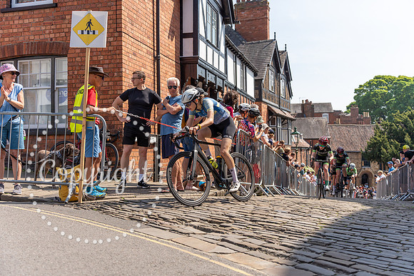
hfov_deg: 50.7
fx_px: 437
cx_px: 207
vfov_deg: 35.1
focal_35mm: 38
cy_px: 138
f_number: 3.5
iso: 160
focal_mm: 38
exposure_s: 1/2500
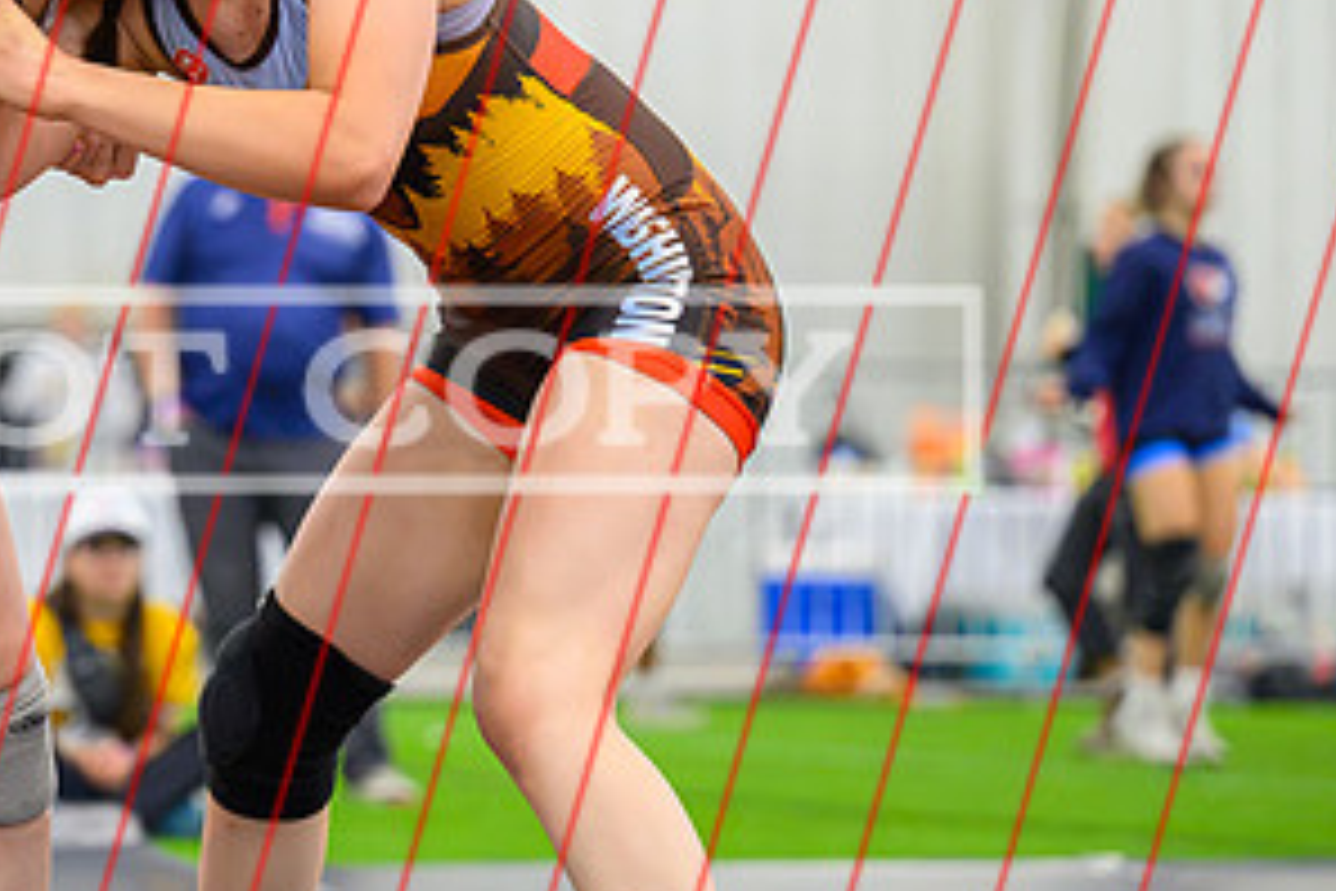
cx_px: 71
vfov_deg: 6.2
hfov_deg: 9.3
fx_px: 8201
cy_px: 363
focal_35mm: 221
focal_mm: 105
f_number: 2.8
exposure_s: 1/640
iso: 6400
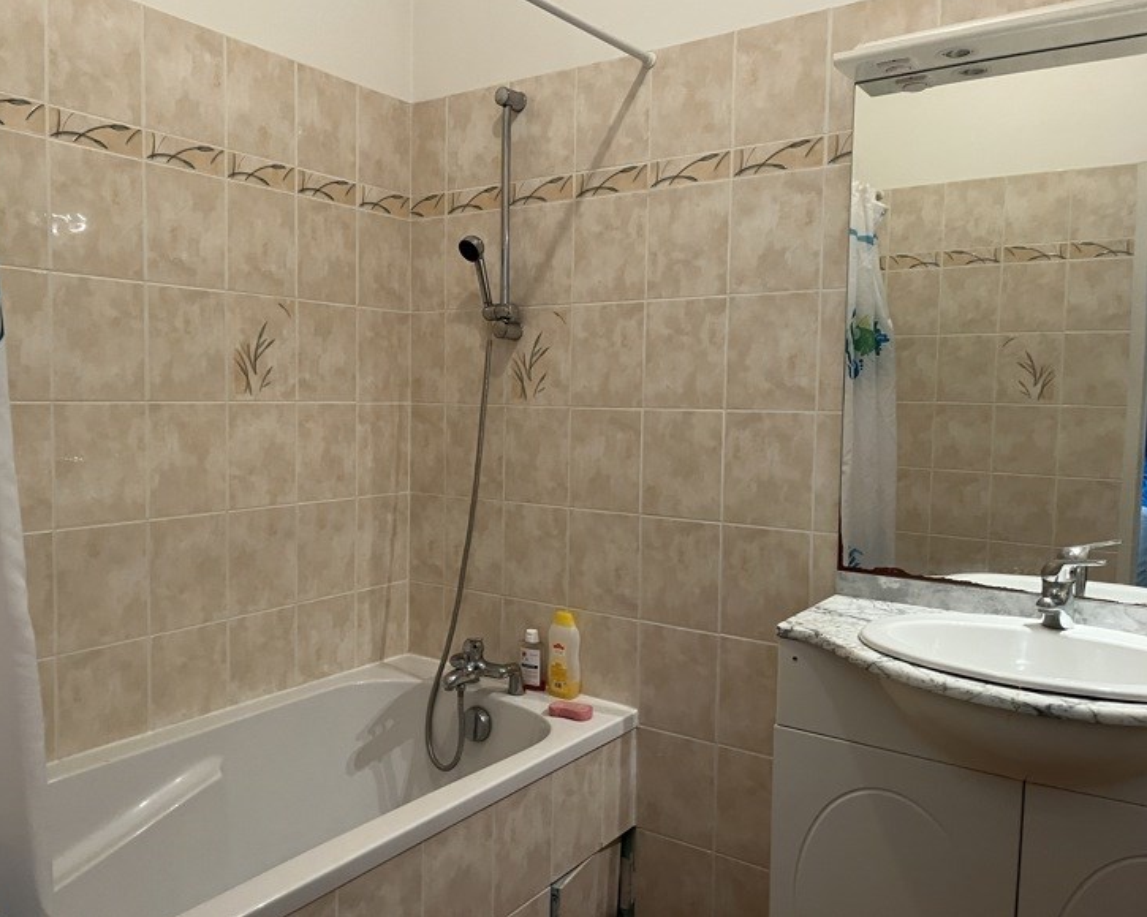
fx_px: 951
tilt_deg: -4.8
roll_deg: +0.4
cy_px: 447
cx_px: 516
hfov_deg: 62.1
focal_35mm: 28
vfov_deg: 51.5
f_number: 1.6
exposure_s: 1/50
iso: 200
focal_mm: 5.1
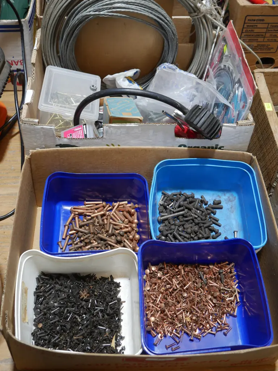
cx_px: 139
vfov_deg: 46.8
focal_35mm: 40
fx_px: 428
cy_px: 186
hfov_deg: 36.0
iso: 500
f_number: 4.5
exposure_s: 1/60
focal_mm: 20
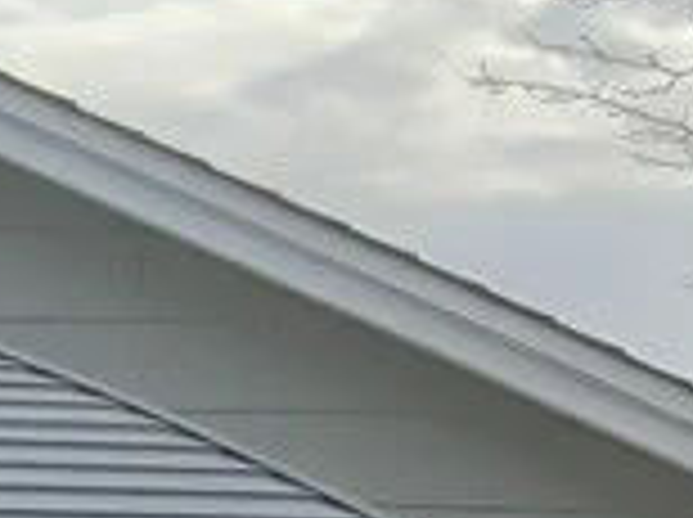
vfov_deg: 7.2
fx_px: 3858
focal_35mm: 193
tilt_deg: -7.4
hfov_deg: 9.2
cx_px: -1008
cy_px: 1198
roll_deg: -3.3
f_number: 1.8
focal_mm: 3
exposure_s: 1/929
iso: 16
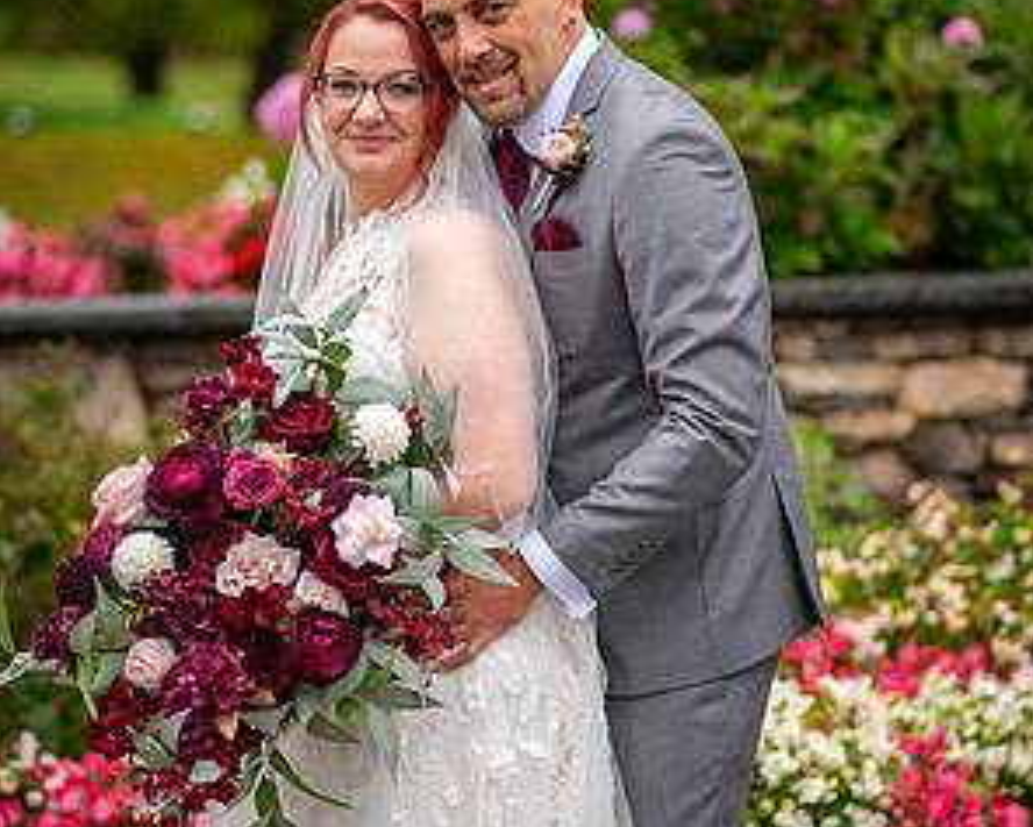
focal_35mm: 121
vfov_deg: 12.7
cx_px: 518
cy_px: 311
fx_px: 3701
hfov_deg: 15.9
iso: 640
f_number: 2.2
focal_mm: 85
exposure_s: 1/3200
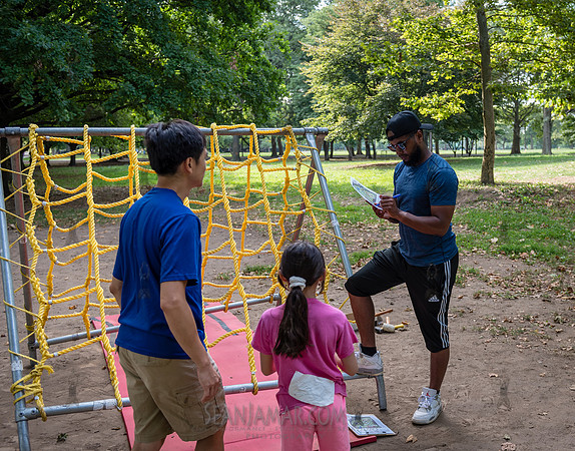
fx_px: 667
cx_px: 366
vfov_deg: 37.3
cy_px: 215
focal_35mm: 39
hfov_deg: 46.2
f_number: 3.2
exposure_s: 1/250
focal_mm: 32
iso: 200
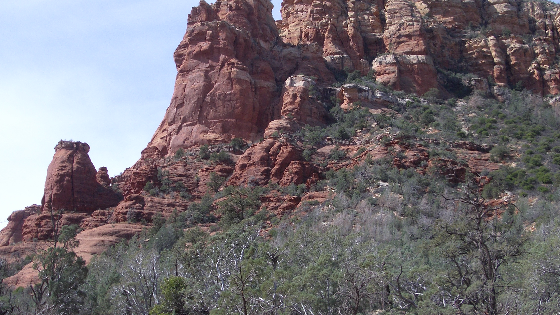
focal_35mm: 54
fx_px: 802
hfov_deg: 38.5
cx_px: 280
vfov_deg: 22.2
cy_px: 114
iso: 50
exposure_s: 1/320
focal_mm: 8.2
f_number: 5
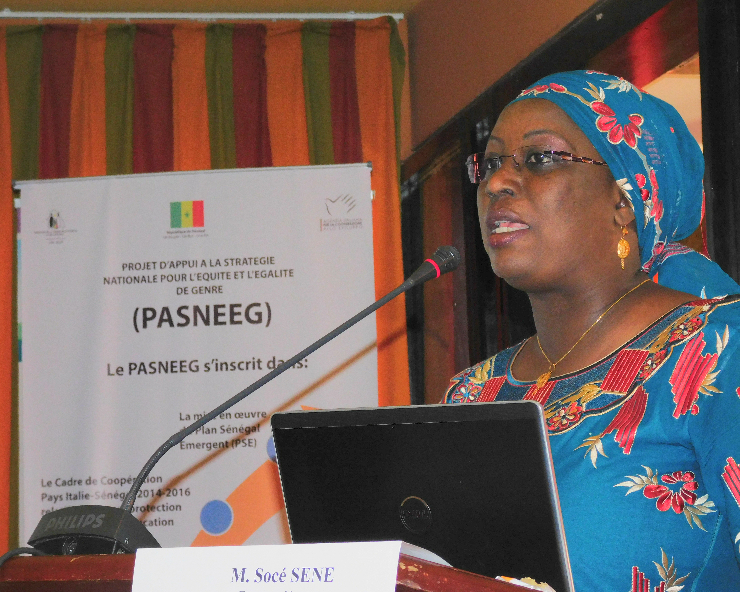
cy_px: 297
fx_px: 2628
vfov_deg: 12.9
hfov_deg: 16.0
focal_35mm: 120
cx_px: 384
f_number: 4.8
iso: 360
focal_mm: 20.3
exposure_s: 1/60
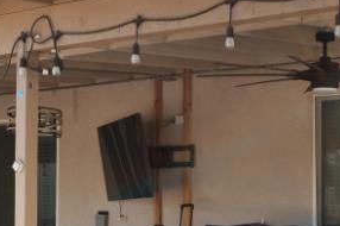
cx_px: 344
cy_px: 200
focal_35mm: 87
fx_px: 817
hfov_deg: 22.6
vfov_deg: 15.6
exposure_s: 1/125
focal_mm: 11
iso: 100
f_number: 7.1
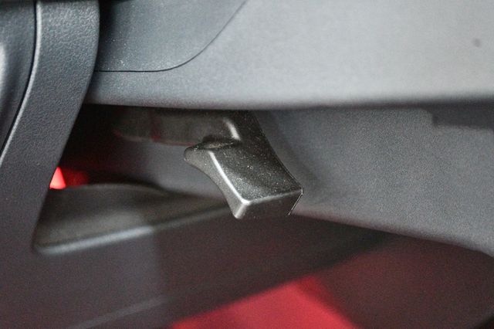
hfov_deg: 29.3
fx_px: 946
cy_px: 164
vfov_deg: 19.7
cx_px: 247
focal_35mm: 69
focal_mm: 46
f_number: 5.3
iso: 12800
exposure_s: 1/13
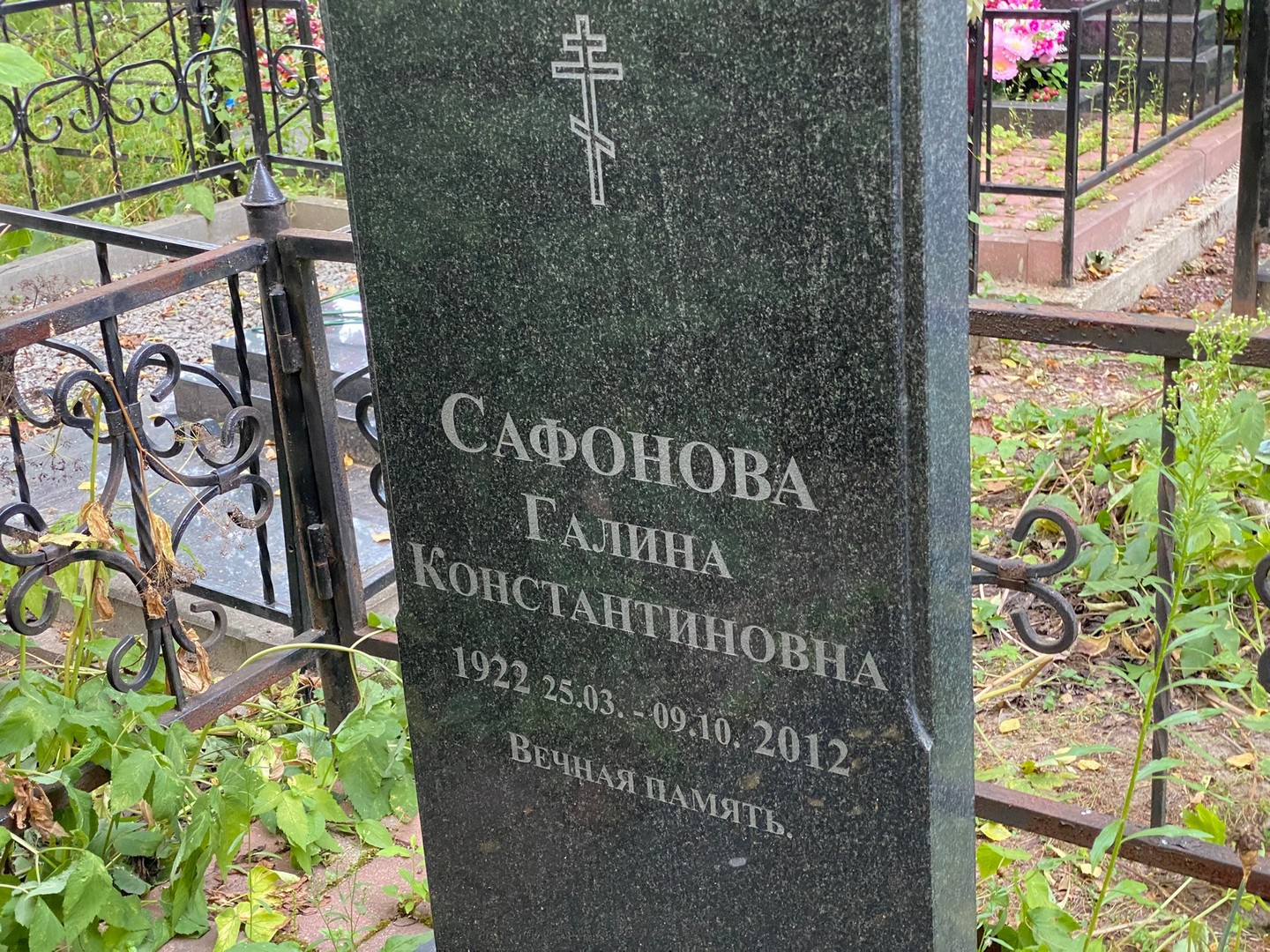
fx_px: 1908
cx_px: 635
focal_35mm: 52
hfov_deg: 36.8
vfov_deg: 28.0
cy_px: 476
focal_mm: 6
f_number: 2
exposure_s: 1/60
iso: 200
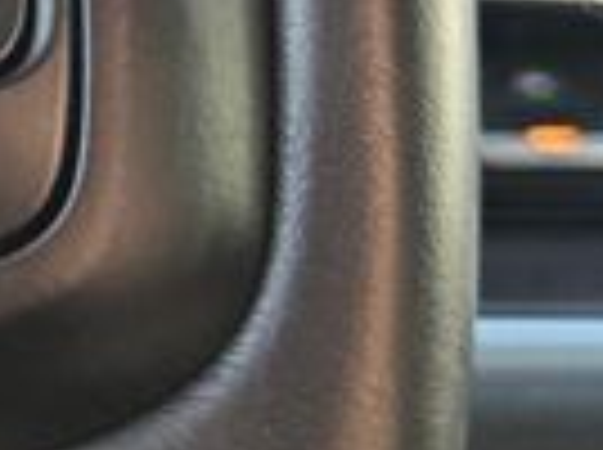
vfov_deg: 12.7
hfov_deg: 15.6
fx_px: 1913
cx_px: -450
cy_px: -225
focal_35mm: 110
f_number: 1.8
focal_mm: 5.4
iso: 100
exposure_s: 1/180
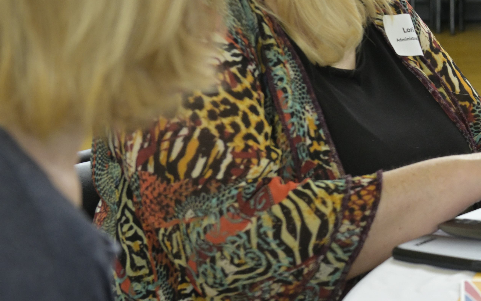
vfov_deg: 8.2
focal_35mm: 159
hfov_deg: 12.7
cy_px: 98
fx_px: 2084
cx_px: 638
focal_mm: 48
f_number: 5.6
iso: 1400
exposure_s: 1/250
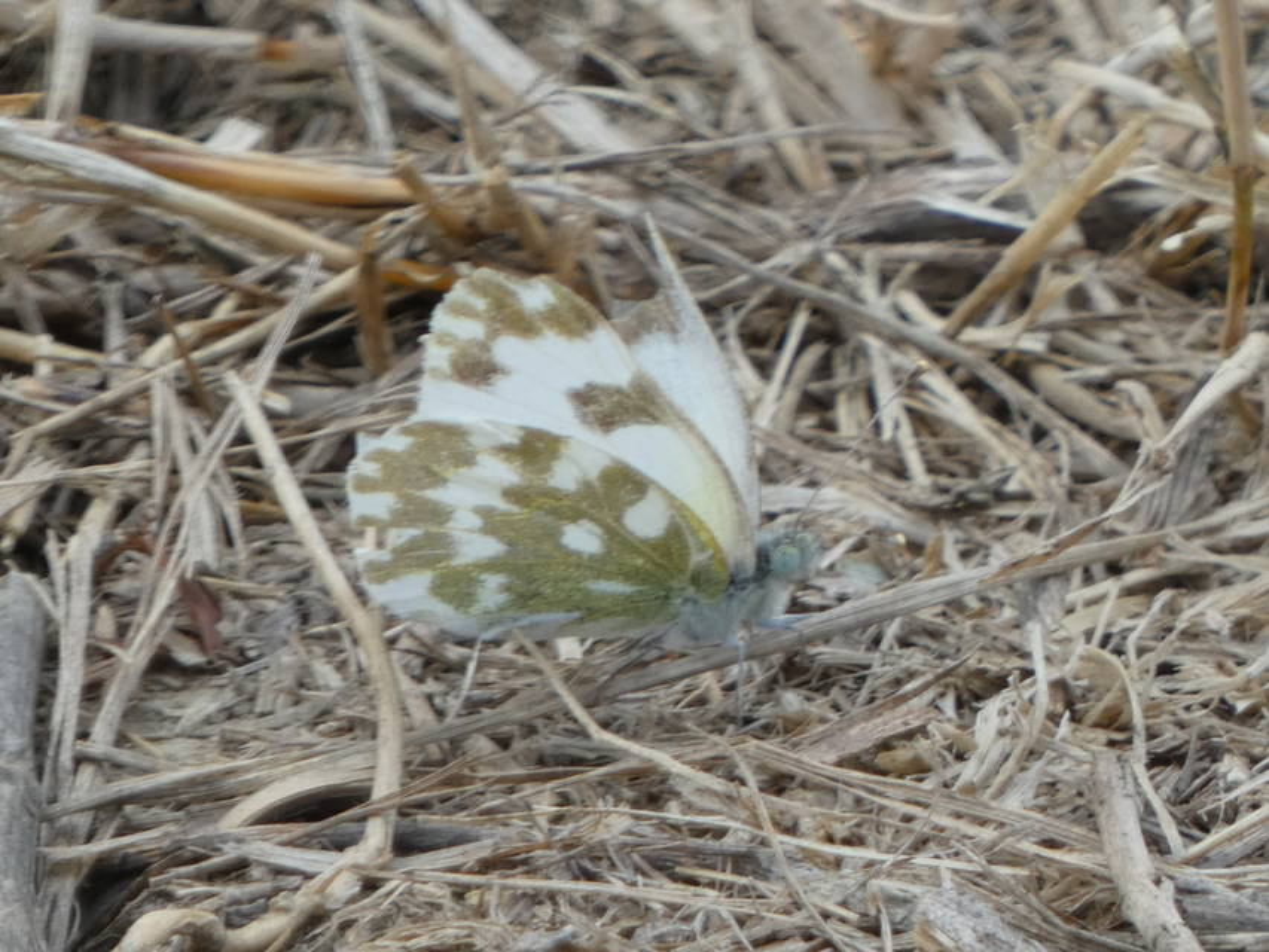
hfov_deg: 1.9
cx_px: 634
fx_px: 37874
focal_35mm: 1033
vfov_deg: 1.4
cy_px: 476
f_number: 5.6
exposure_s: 1/125
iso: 125
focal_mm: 185
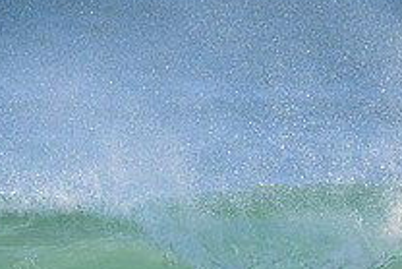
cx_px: 166
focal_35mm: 1893
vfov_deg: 0.7
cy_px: 330
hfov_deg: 1.1
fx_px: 21152
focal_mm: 680
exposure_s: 1/2000
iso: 5000
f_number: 11
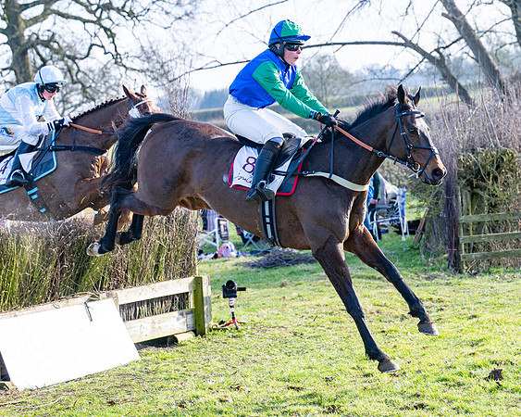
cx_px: 290
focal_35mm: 119
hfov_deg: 16.1
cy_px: 209
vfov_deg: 12.9
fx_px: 1840
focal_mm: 70
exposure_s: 1/1000
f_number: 4
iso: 160
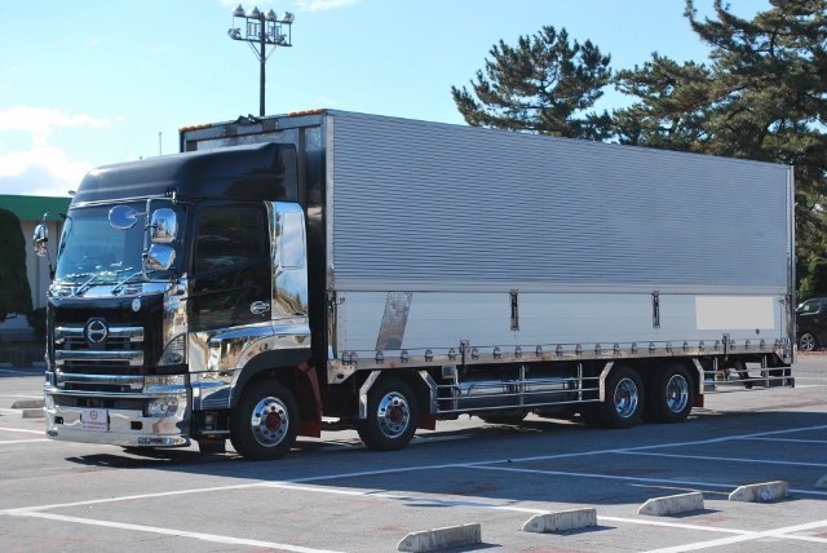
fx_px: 1586
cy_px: 276
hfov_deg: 29.2
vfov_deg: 19.8
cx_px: 414
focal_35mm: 69
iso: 100
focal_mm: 46
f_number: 7.1
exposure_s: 1/200
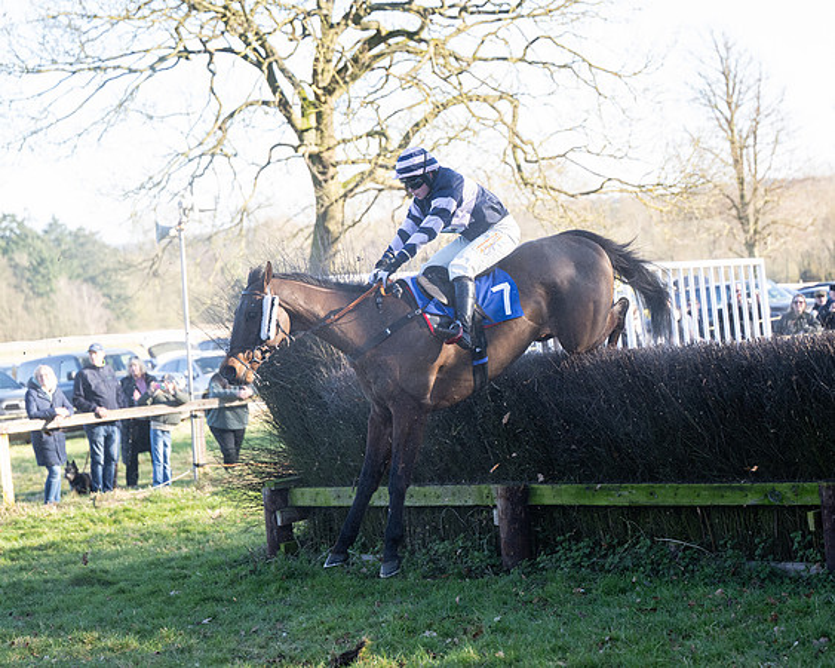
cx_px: 447
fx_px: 2278
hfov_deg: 20.8
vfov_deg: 16.7
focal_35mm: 92
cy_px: 288
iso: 800
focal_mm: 71
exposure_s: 1/1600
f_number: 2.8
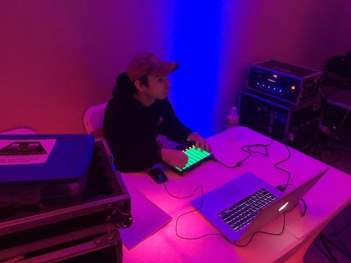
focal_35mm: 29
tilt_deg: -28.5
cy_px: 132
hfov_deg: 61.7
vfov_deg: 48.2
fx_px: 294
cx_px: 176
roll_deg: -0.3
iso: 320
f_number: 2.2
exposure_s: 1/15
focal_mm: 4.15
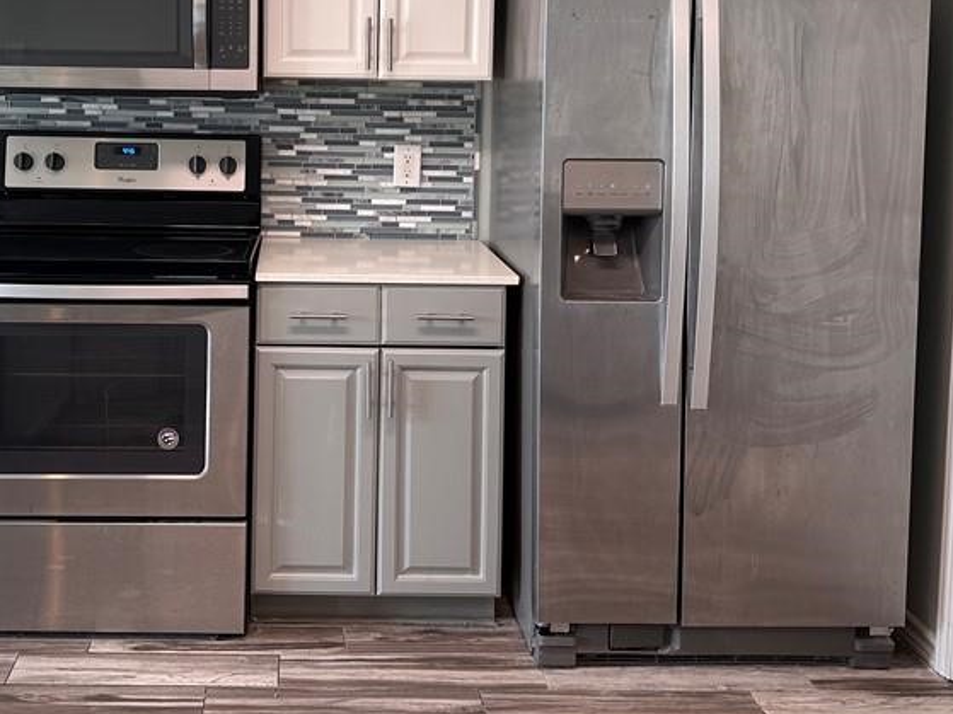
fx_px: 1211
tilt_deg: -4.5
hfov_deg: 42.4
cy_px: 158
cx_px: 314
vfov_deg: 32.1
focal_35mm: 44
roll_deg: -1.1
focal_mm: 6.86
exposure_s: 1/120
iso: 100
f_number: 1.78
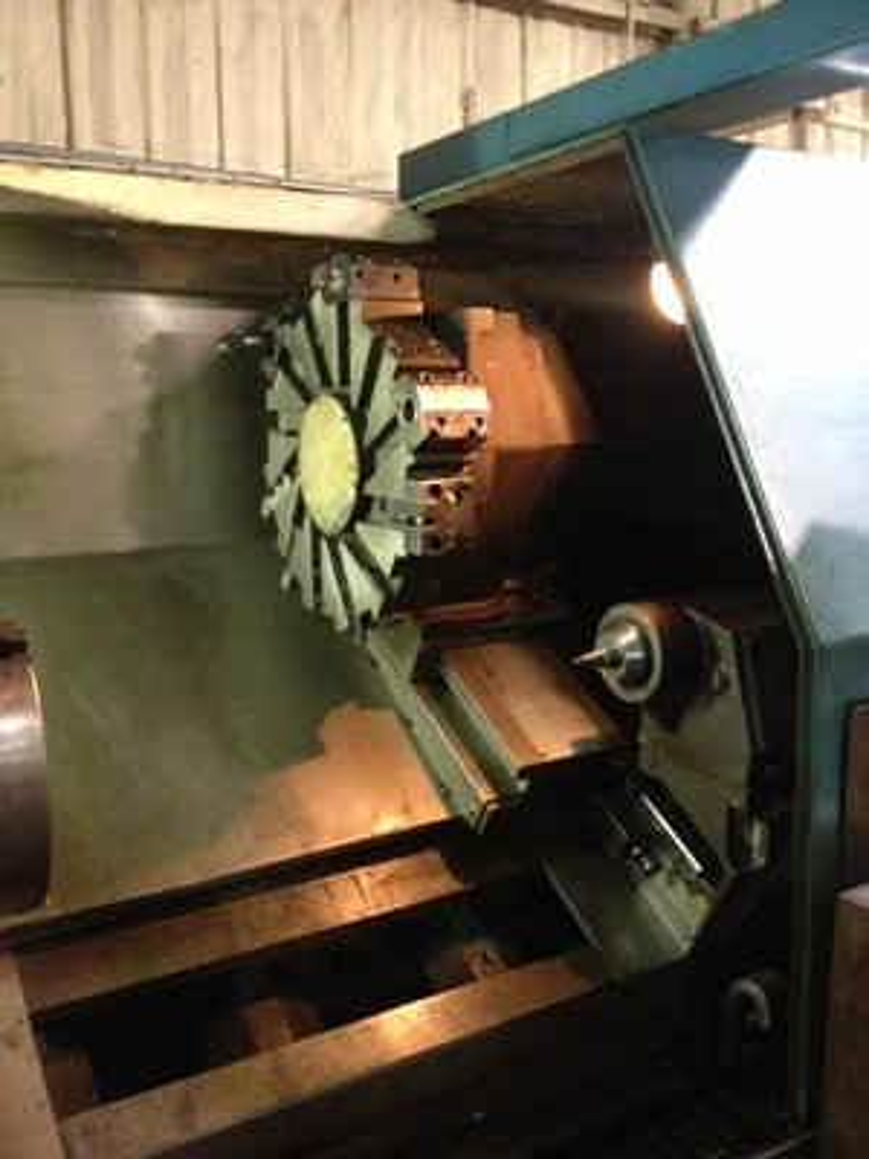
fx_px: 1172
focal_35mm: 35
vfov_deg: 52.6
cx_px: 434
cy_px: 580
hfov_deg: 40.7
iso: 500
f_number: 2.4
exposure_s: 1/15
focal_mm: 4.28
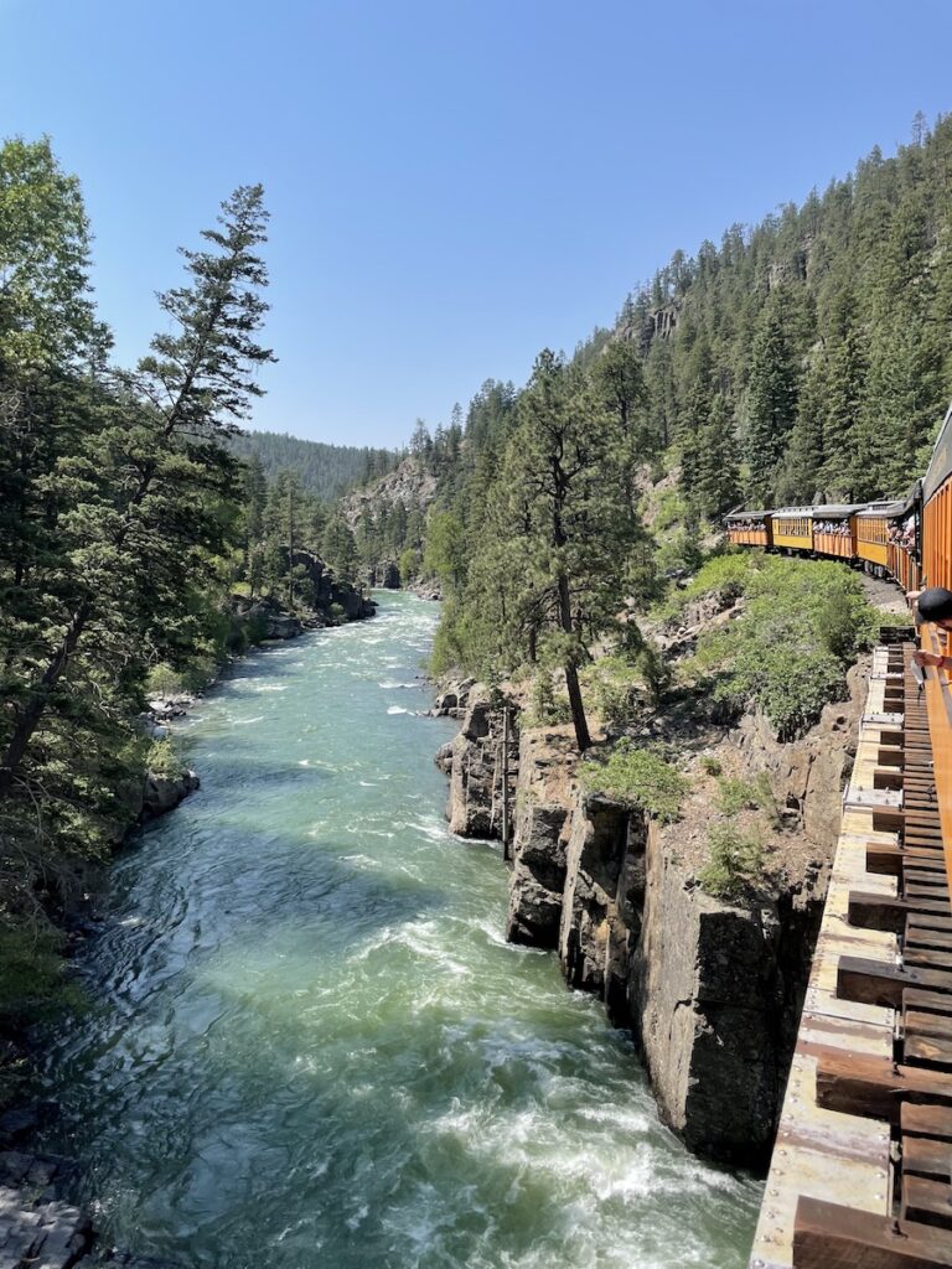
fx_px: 953
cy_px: 634
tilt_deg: -6.3
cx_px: 476
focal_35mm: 26
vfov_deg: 67.3
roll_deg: +1.2
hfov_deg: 53.1
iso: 32
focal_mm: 4.2
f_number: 1.6
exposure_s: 1/2817
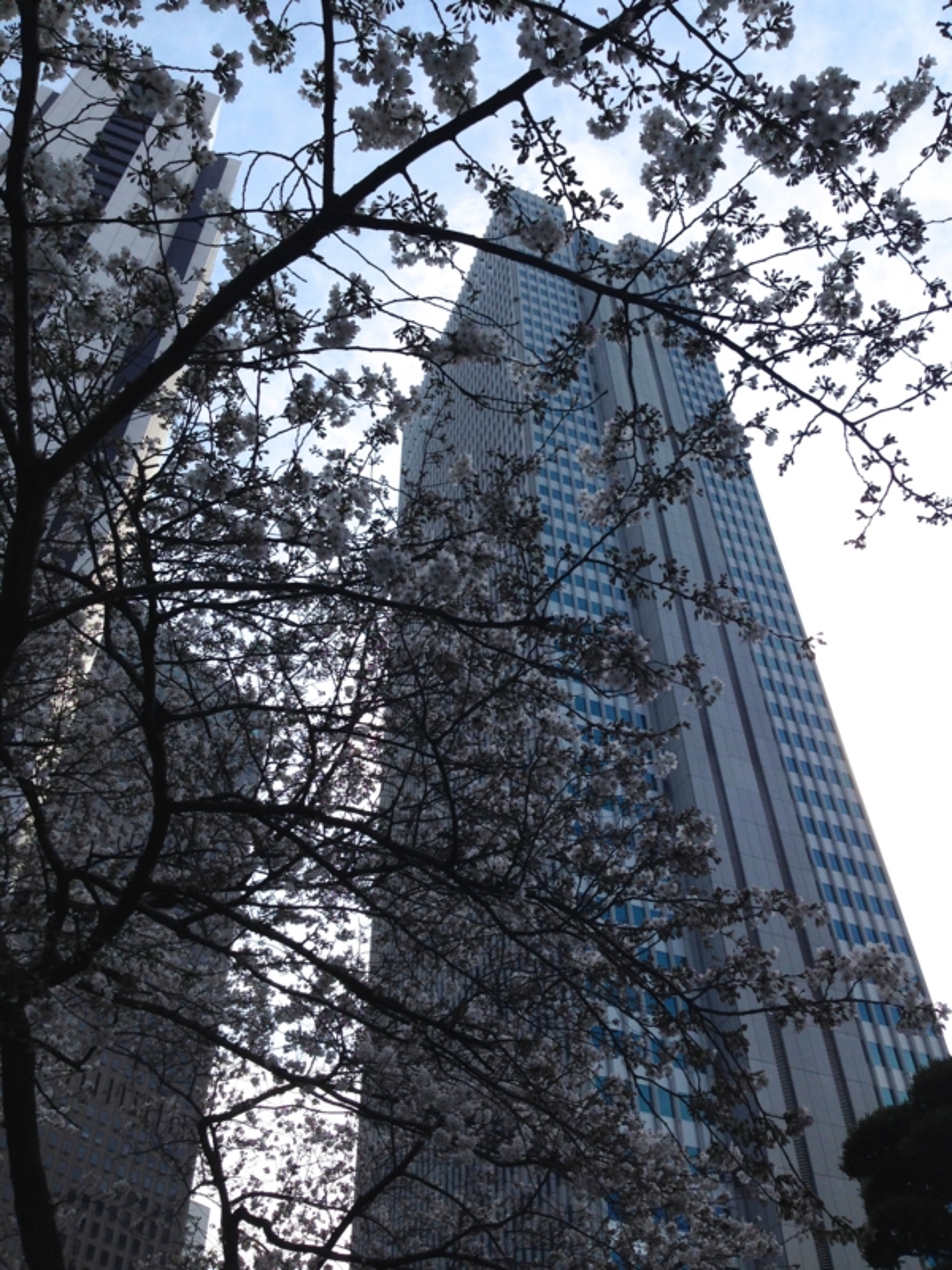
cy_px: 635
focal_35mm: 33
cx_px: 476
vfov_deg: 55.4
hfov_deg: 42.9
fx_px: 1210
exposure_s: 1/1808
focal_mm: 4.12
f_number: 2.4
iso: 50
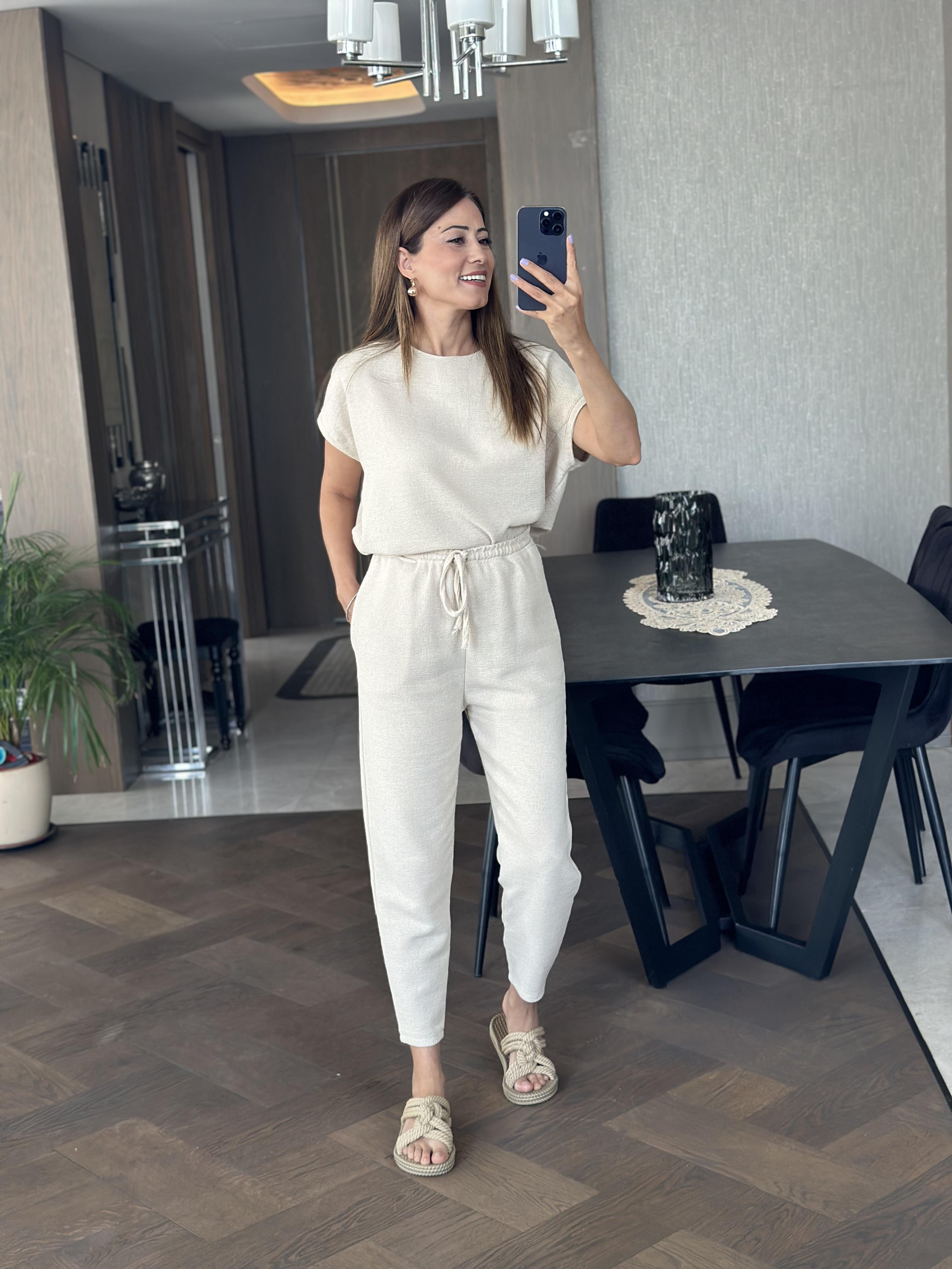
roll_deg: +3.9
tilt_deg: -15.3
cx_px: 476
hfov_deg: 30.3
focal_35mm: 48
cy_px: 634
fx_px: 1760
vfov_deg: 39.7
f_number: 1.78
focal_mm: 6.86
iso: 125
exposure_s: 1/103
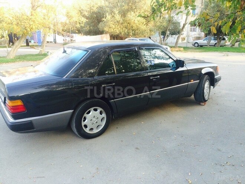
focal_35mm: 29
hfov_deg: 61.7
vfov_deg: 48.2
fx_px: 205
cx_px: 122
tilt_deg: -16.6
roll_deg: +0.8
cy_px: 92
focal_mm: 4.15
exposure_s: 1/100
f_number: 2.2
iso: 50
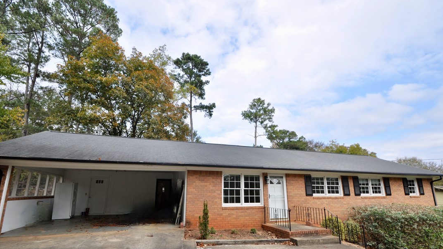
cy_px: 142
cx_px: 225
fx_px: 188
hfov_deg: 99.4
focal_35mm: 16
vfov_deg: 66.8
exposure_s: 1/250
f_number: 8
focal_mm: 10
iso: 200
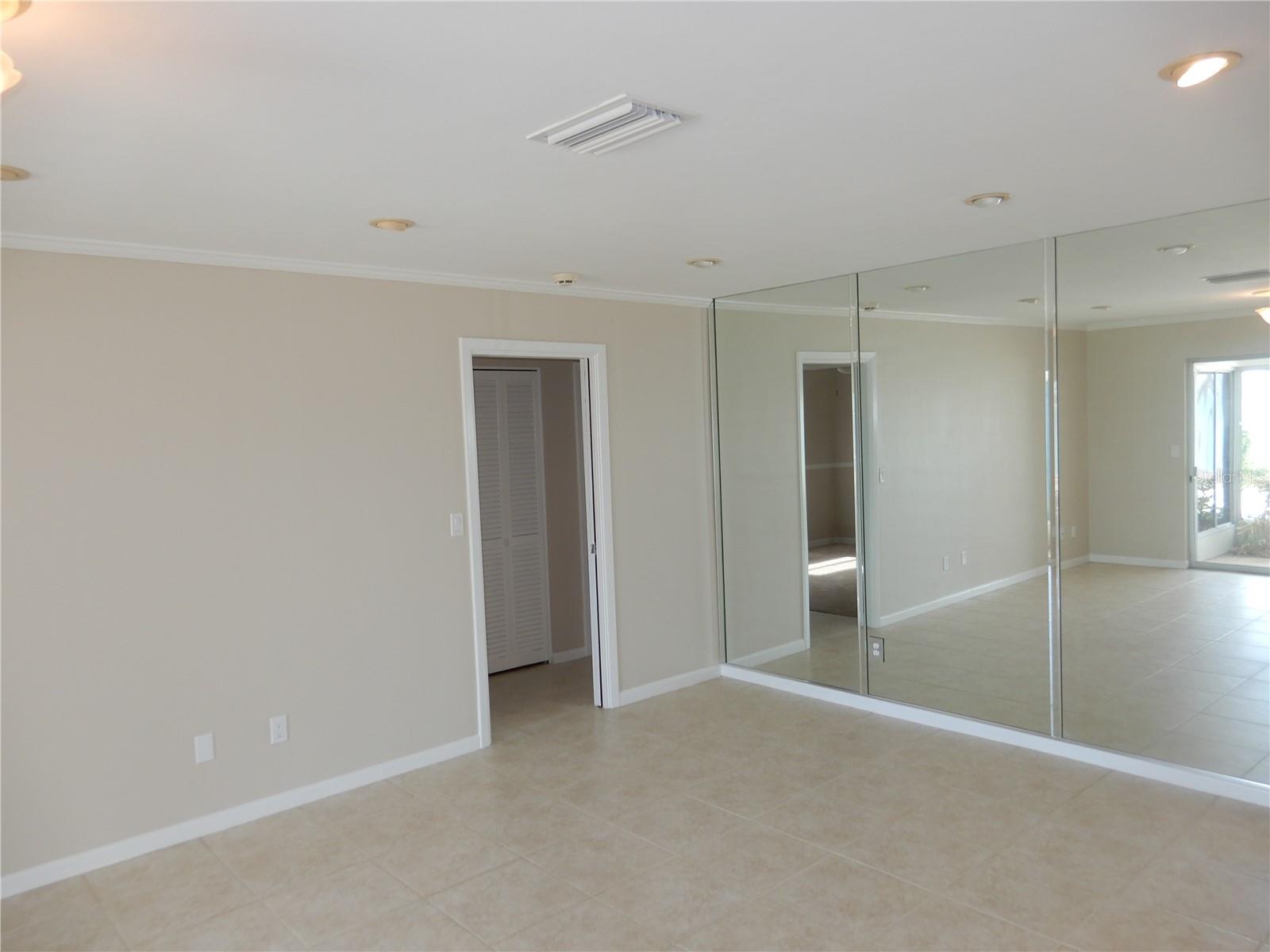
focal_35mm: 24
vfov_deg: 56.8
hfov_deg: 71.6
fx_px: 881
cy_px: 476
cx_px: 635
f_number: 3.4
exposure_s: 1/30
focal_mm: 4.3
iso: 80
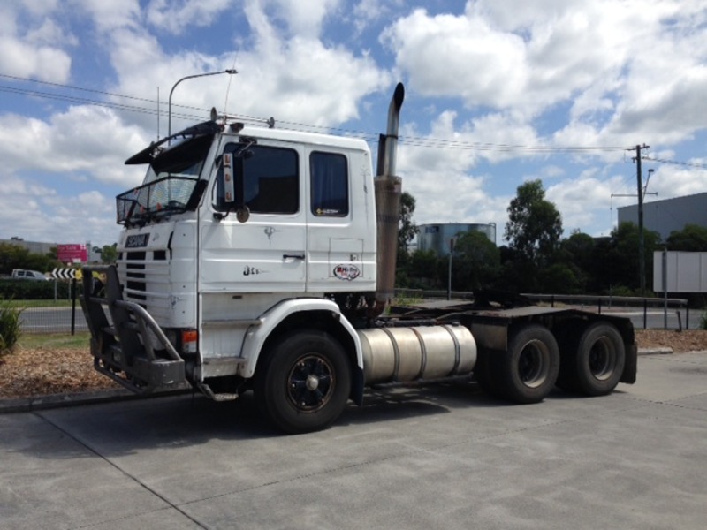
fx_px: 674
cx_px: 354
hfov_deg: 55.4
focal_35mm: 33
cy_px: 265
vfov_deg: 42.9
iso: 50
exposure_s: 1/2169
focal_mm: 4.12
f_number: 2.4
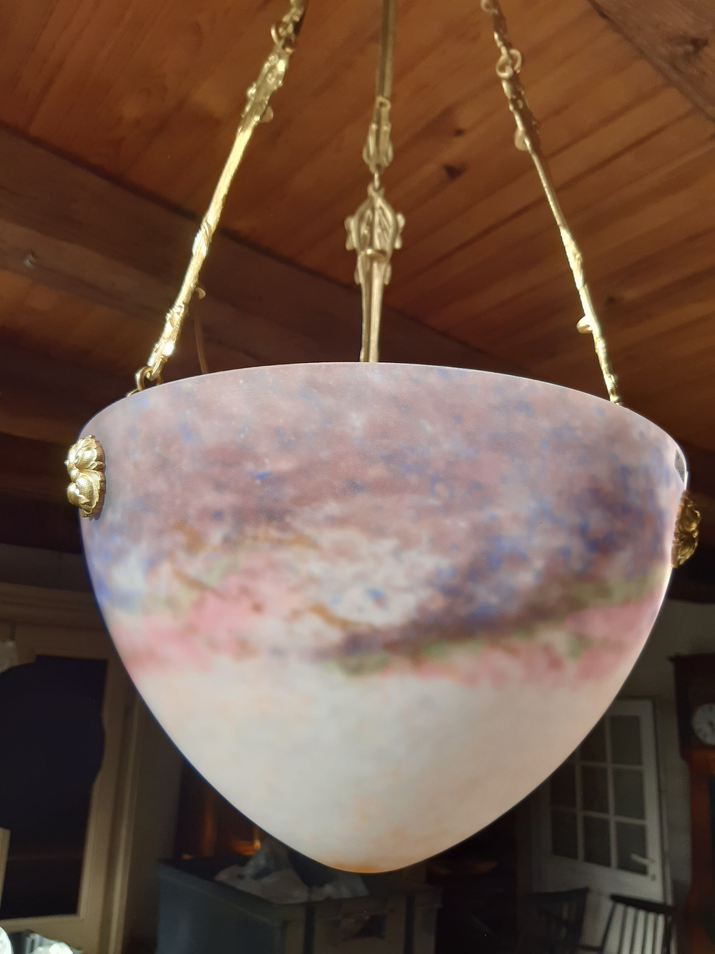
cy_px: 477
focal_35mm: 26
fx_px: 716
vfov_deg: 67.3
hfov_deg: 53.1
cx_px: 358
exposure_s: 1/388
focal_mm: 3.92
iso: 40
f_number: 1.7
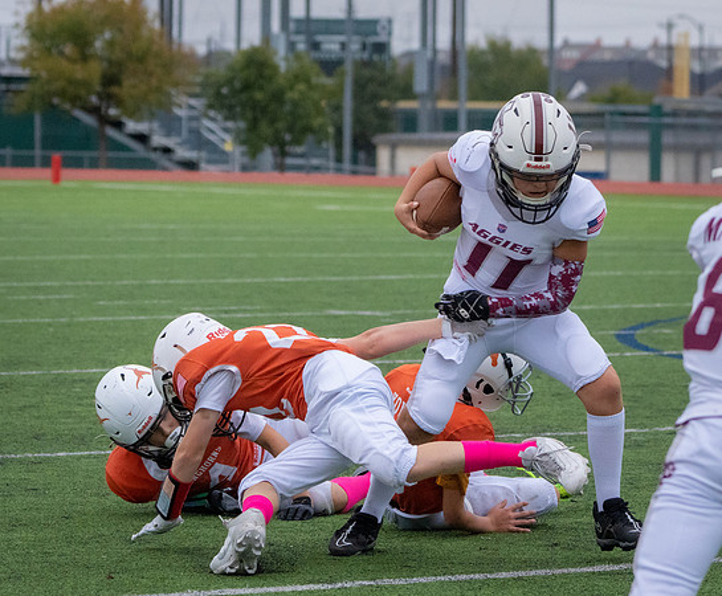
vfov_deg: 6.4
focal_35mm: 246
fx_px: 5326
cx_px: 492
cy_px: 246
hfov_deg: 7.7
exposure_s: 1/1250
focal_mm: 125
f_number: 5.6
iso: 5000
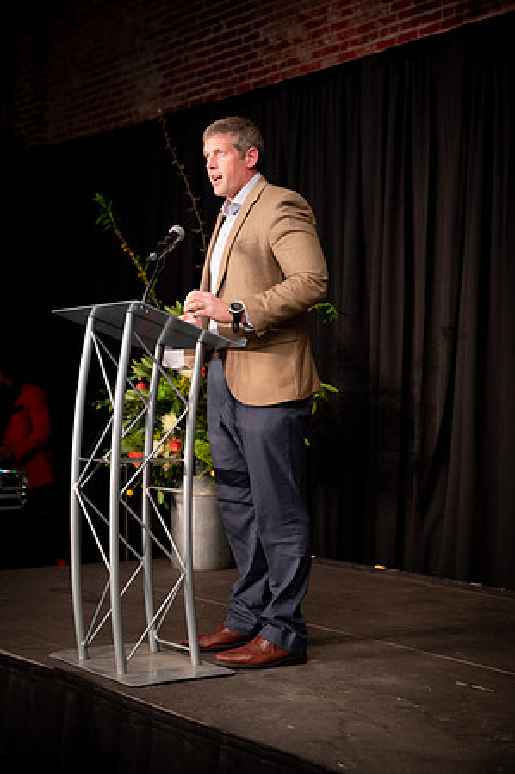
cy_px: 387
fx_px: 1290
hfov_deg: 22.6
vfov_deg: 33.4
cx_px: 258
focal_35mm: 60
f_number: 3.5
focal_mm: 60
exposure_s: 1/200
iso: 2500
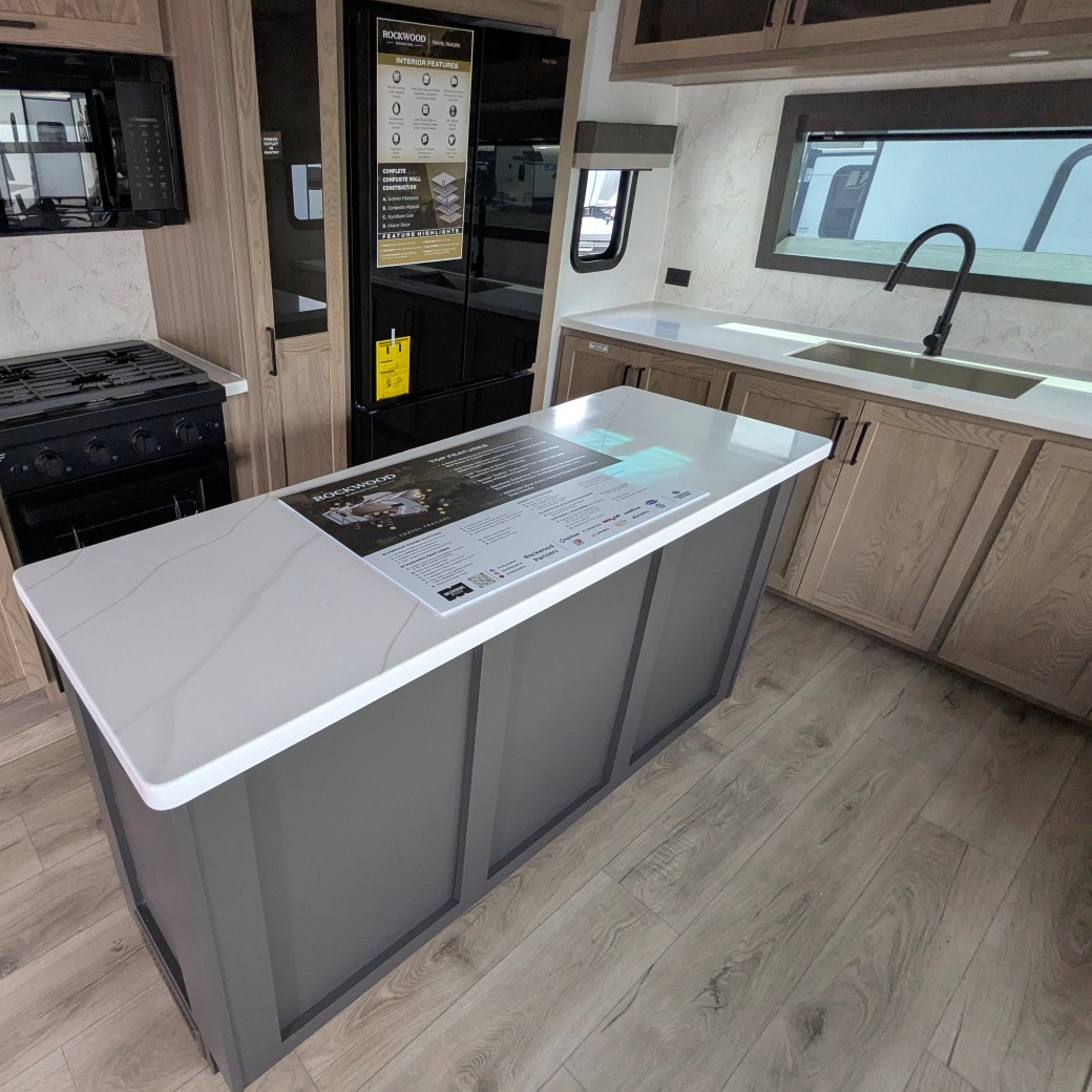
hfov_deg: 75.7
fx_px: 678
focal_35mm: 19
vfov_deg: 77.7
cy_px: 548
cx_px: 382
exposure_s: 1/152
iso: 294
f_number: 2.2
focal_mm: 2.35
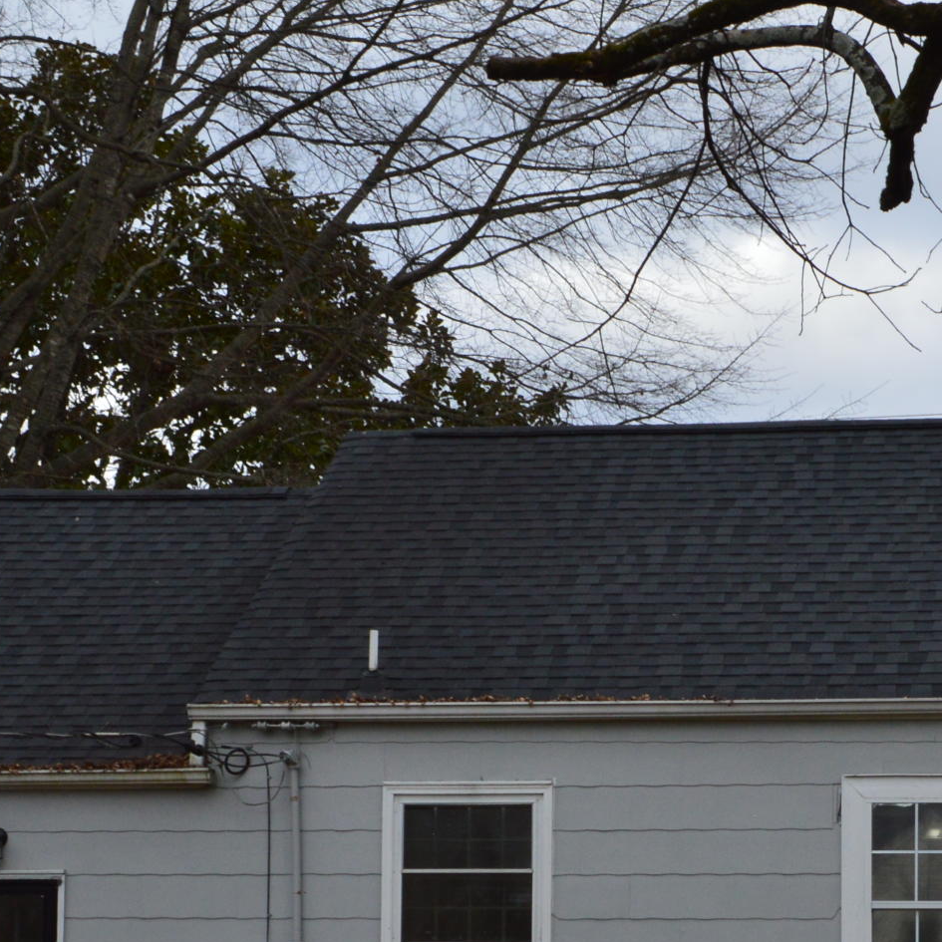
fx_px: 2986
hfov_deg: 17.7
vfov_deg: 17.7
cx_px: 810
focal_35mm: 97
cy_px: 848
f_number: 9
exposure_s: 1/160
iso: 400
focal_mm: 24
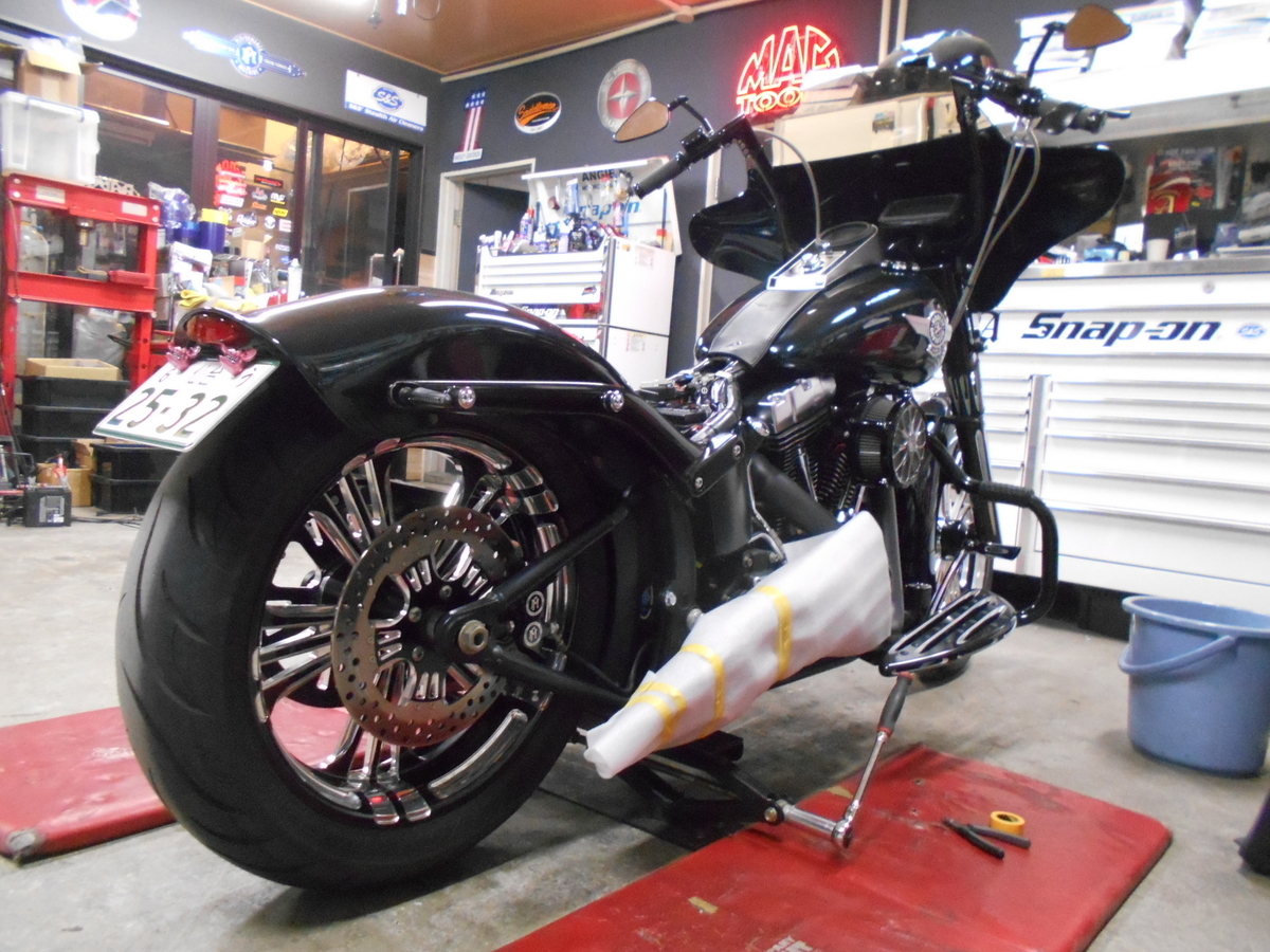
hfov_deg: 67.3
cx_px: 635
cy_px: 476
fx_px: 954
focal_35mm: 26
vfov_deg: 53.1
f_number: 3.2
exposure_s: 1/25
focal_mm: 4.6
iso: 800
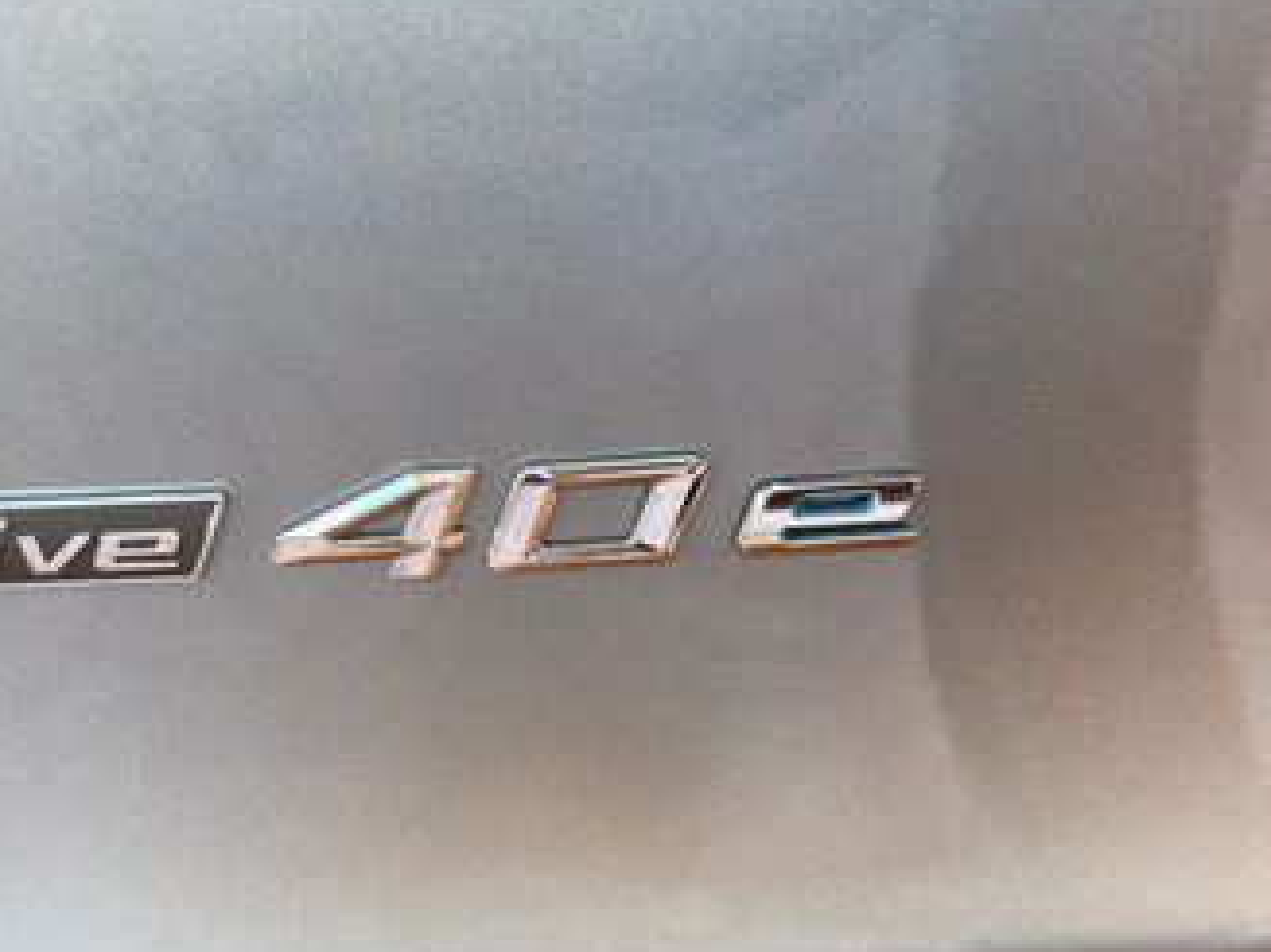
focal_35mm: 47
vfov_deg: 30.3
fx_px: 1725
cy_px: 723
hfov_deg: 39.8
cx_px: 400
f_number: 1.78
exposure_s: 1/132
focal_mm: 6.76
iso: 125
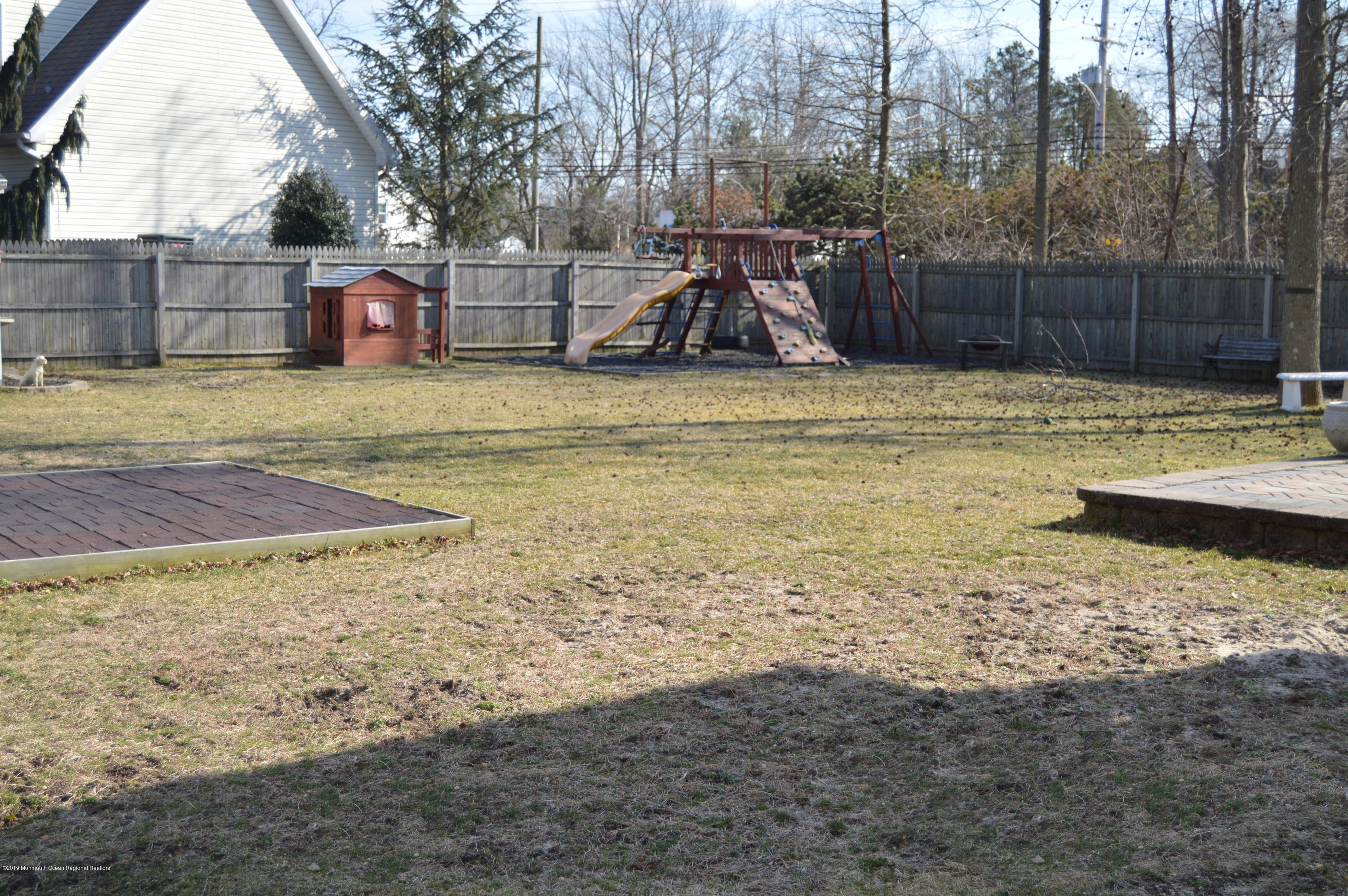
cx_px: 674
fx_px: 1571
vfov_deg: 31.8
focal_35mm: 42
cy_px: 448
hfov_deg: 46.4
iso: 200
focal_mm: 28
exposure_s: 1/800
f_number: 4
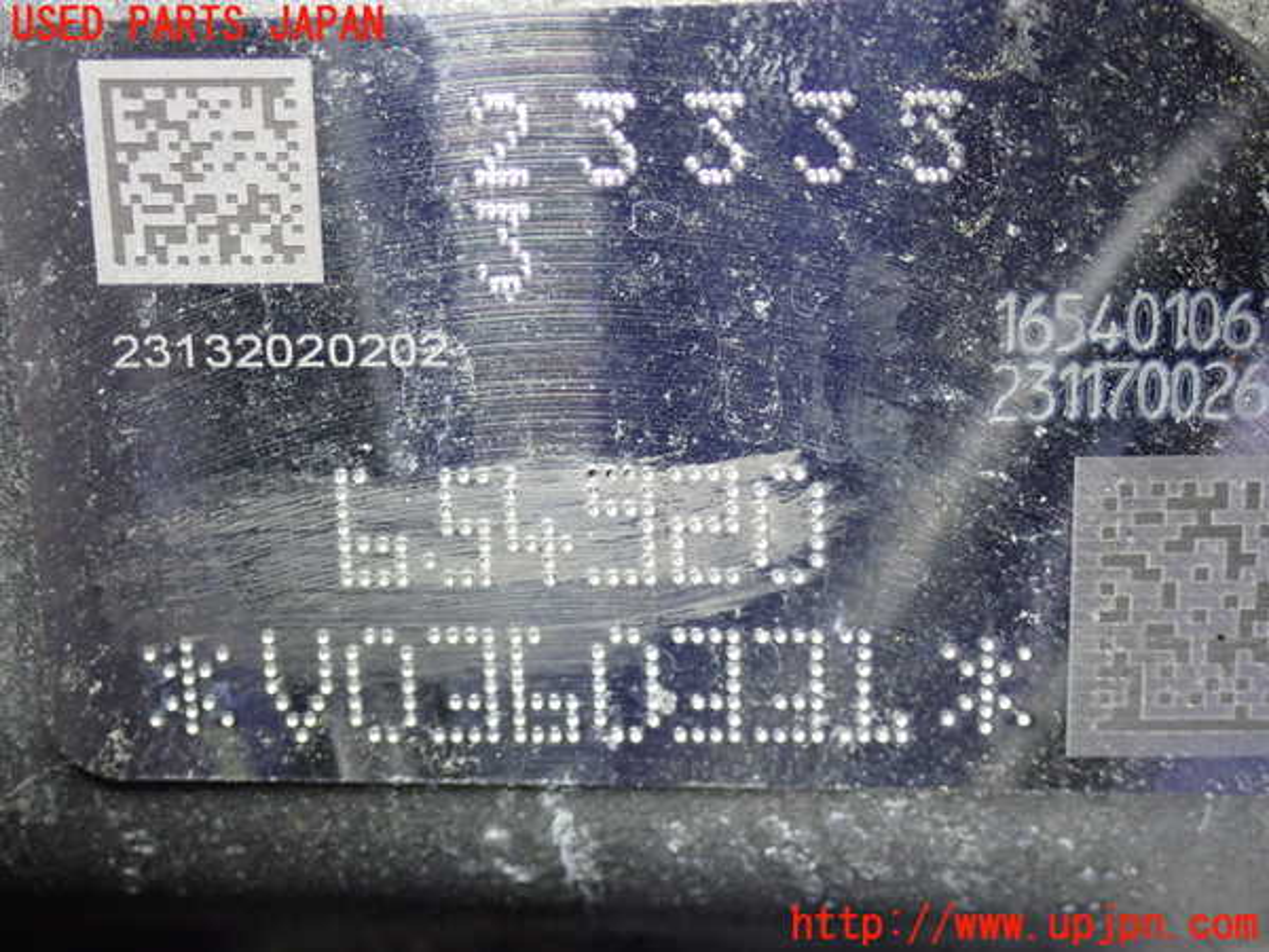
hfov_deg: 23.8
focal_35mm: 82
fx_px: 3006
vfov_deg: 18.0
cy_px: 476
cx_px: 634
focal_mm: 14.62
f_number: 4.3
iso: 500
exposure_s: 1/80
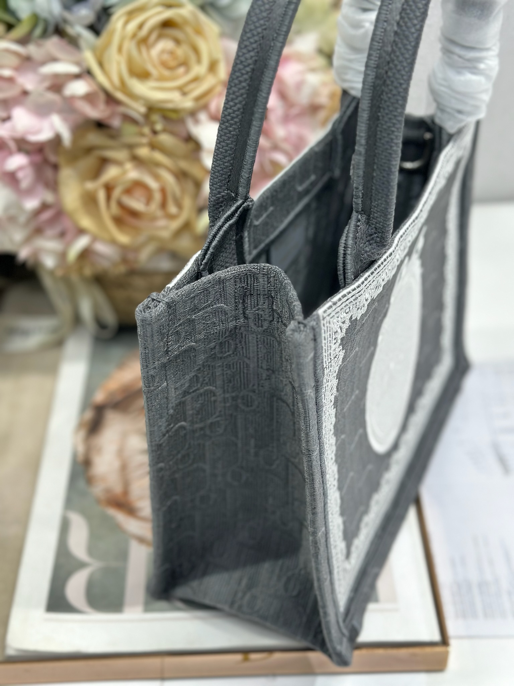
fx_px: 950
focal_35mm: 48
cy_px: 343
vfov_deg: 39.7
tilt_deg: -41.1
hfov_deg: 30.3
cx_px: 257
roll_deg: +0.5
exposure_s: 1/100
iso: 64
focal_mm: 6.86
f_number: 1.78
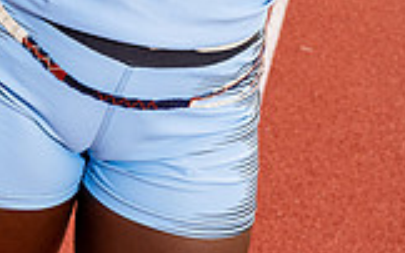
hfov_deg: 21.0
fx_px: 1092
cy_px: -301
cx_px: 212
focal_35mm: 99
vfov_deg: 11.5
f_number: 8
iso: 160
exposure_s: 1/250
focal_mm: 35
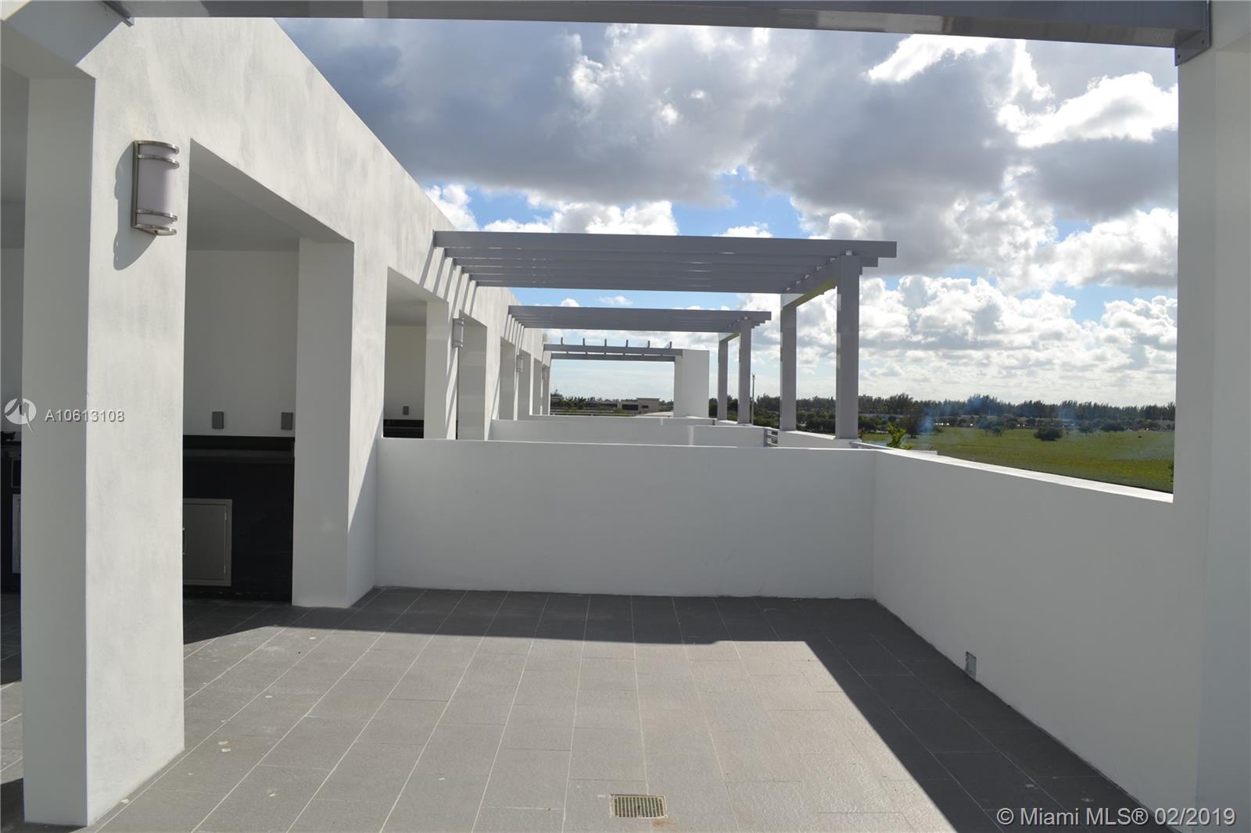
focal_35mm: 27
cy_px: 416
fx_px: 938
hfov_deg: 67.4
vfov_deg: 47.9
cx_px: 626
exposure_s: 1/320
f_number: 9
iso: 100
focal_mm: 18
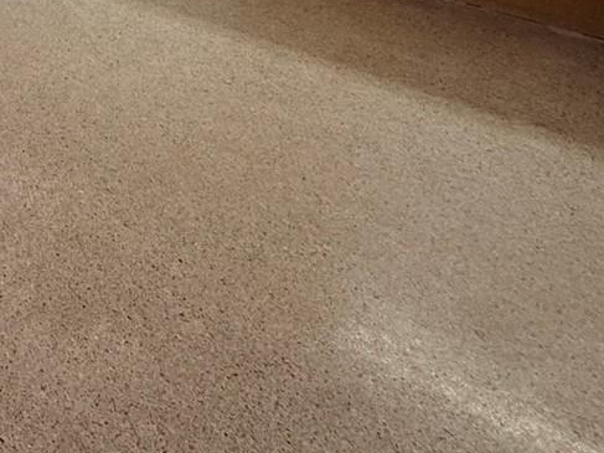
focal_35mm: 46
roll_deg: -0.3
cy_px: -244
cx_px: -159
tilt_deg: -7.7
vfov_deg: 24.0
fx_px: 802
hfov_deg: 32.4
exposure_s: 1/120
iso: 250
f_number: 2.2
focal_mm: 2.22
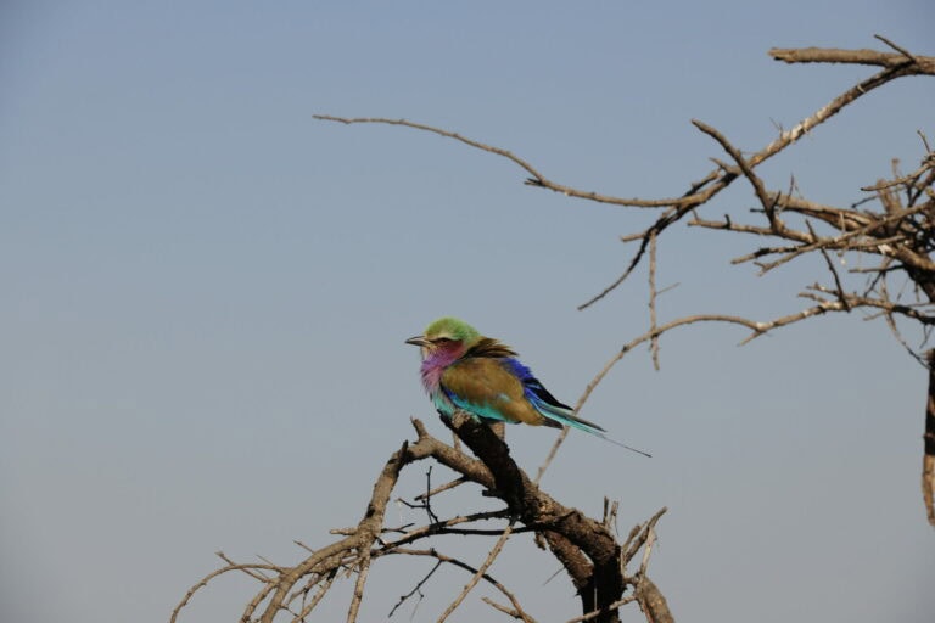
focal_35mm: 280
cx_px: 468
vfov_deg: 4.9
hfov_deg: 7.4
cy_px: 312
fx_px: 7272
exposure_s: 1/250
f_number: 11
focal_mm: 280
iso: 400
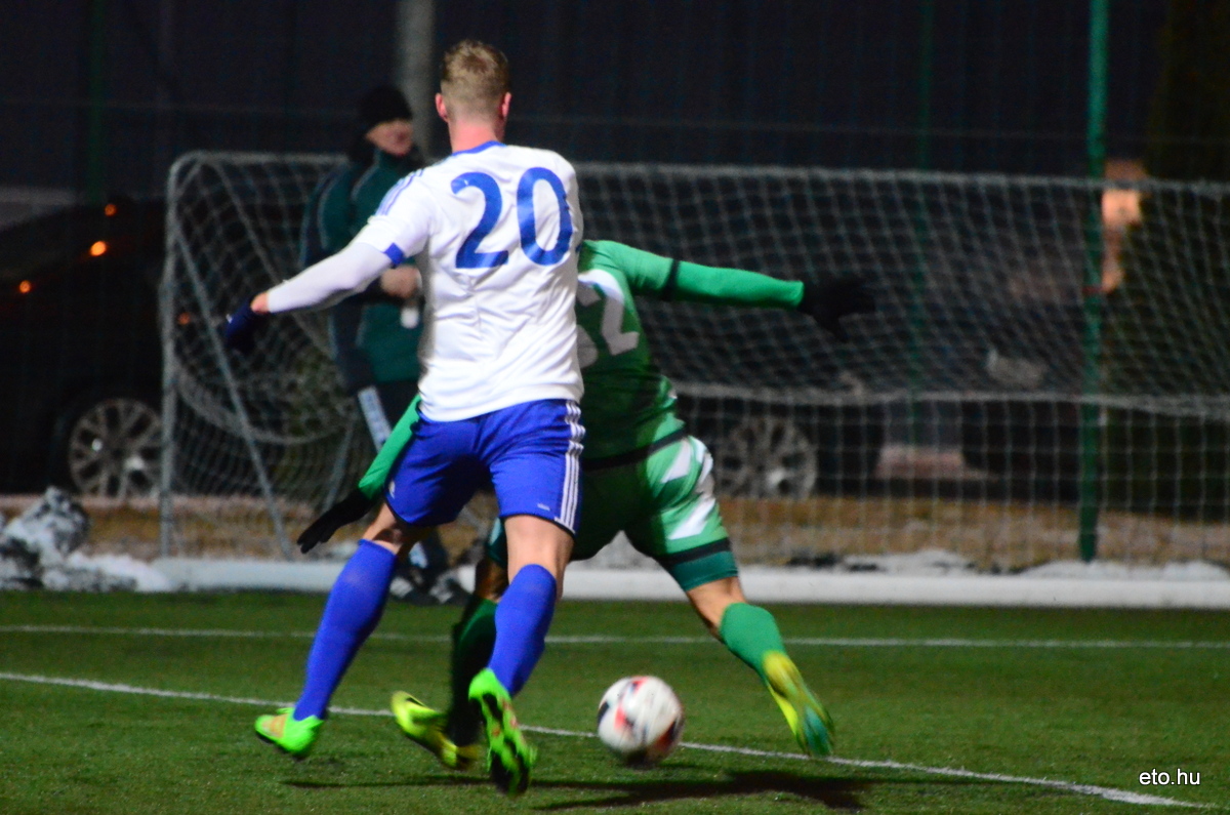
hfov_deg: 5.1
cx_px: 615
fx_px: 13810
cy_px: 408
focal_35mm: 405
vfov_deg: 3.4
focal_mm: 270
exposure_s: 1/160
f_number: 5.6
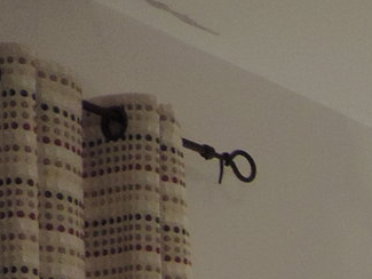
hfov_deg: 13.8
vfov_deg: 11.0
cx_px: 771
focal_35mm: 118
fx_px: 1269
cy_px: 630
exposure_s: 1/30
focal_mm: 4.3
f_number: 3
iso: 400
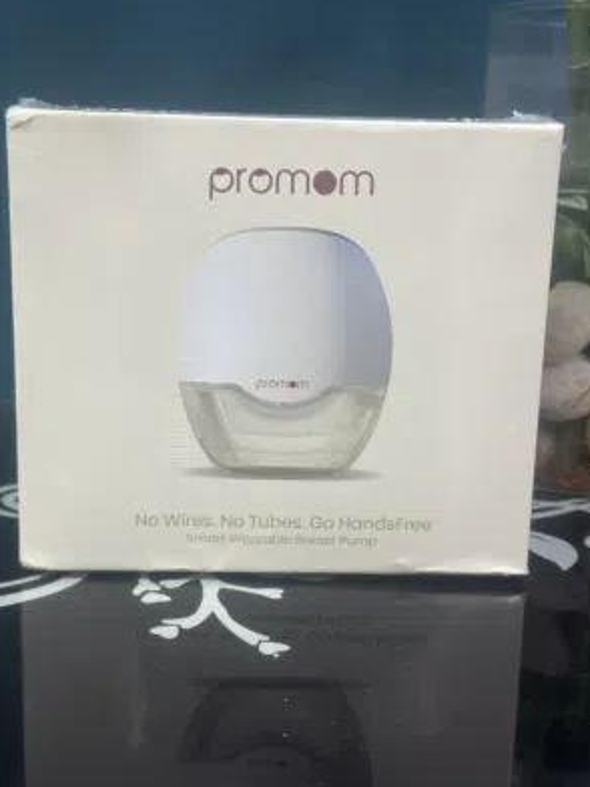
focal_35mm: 49
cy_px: 389
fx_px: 1114
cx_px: 295
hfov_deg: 29.7
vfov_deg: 38.9
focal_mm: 6.86
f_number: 1.78
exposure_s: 1/60
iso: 320
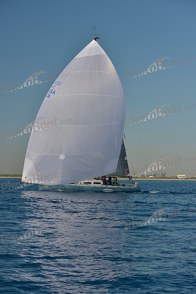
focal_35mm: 70
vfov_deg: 28.8
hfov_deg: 19.5
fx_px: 571
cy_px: 147
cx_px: 98
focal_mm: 70
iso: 200
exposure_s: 1/800
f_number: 7.1
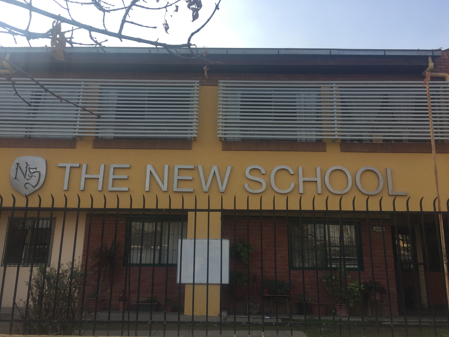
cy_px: 168
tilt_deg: +14.2
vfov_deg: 48.2
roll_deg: -1.2
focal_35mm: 29
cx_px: 224
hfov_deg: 61.7
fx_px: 376
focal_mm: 4.15
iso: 32
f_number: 2.2
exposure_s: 1/706
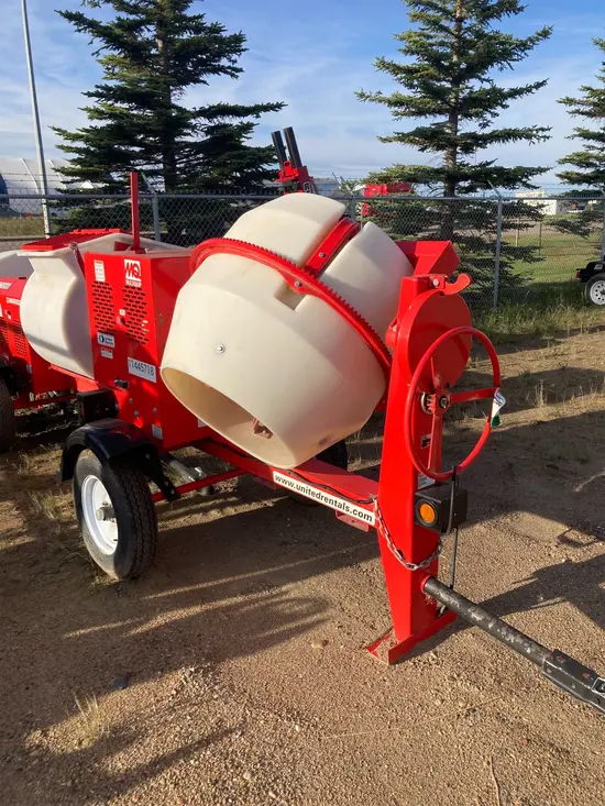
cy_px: 403
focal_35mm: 28
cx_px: 302
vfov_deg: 63.4
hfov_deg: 49.8
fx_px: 652
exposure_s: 1/1372
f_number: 1.8
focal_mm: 3.99
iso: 20
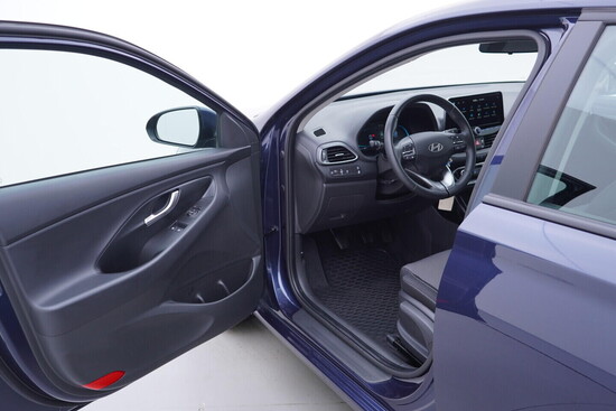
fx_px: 616
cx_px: 308
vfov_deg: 36.9
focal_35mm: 36
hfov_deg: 53.1
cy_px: 206
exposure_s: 1/40
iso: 125
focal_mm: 24
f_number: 2.8
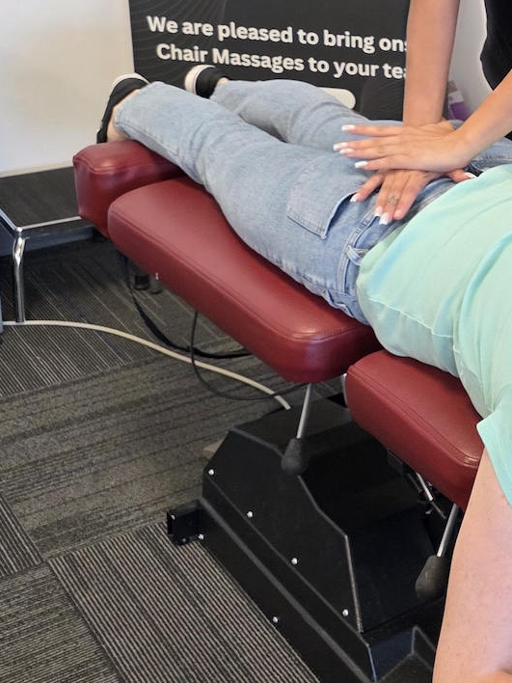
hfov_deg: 20.7
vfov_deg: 29.1
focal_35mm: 65
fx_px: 1282
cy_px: 134
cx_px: 655
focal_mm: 6.25
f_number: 1.7
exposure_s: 1/120
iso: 250
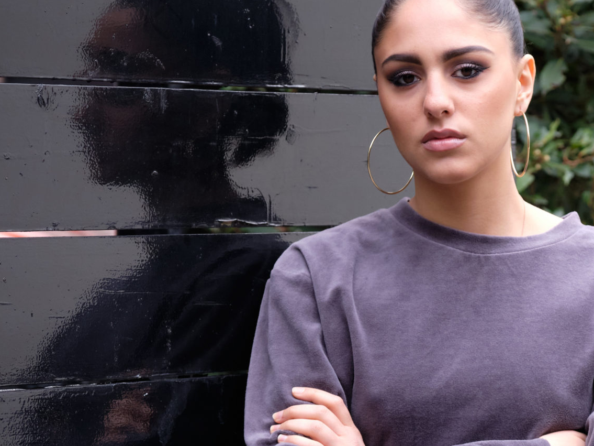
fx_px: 3535
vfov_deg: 7.2
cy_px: 304
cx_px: 488
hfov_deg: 9.6
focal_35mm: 206
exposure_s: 1/500
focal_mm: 63.4
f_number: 3.6
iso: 1000
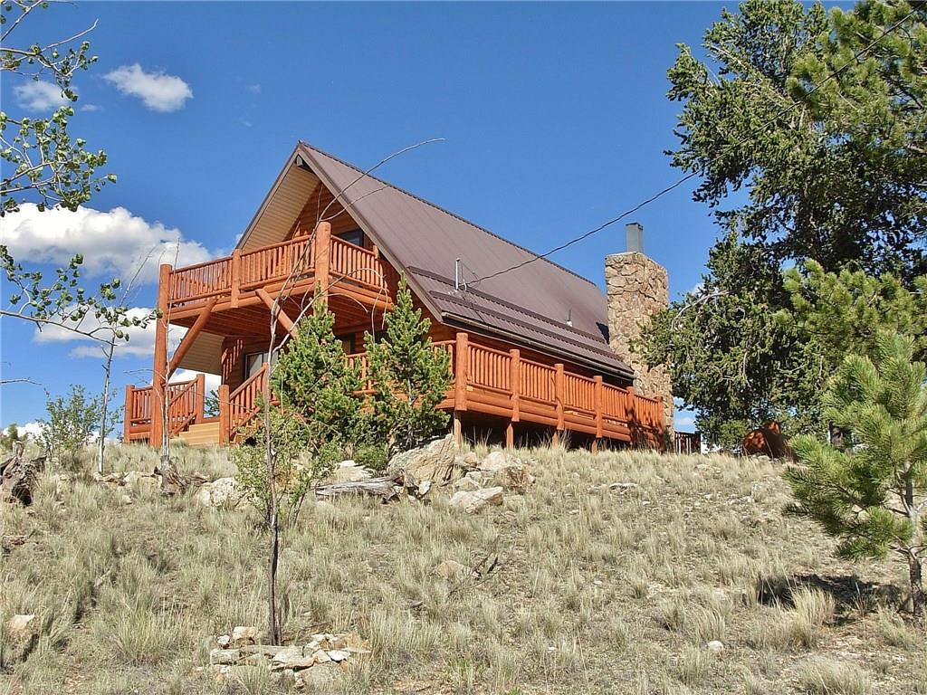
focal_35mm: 38
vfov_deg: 37.7
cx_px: 464
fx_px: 1018
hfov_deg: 49.0
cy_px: 348
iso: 79
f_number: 4.9
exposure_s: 1/406
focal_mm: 6.3
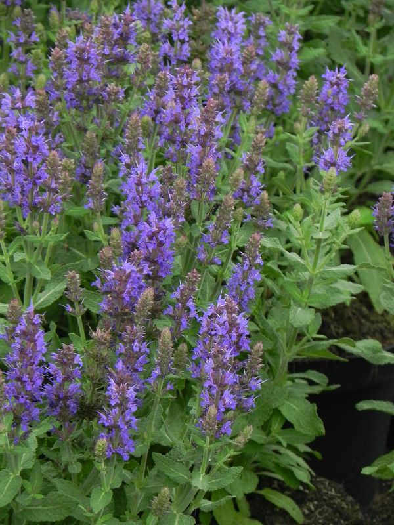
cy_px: 262
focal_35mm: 291
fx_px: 4416
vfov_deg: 6.8
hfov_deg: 5.1
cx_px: 197
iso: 160
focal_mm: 51.8
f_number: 5
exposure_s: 1/125
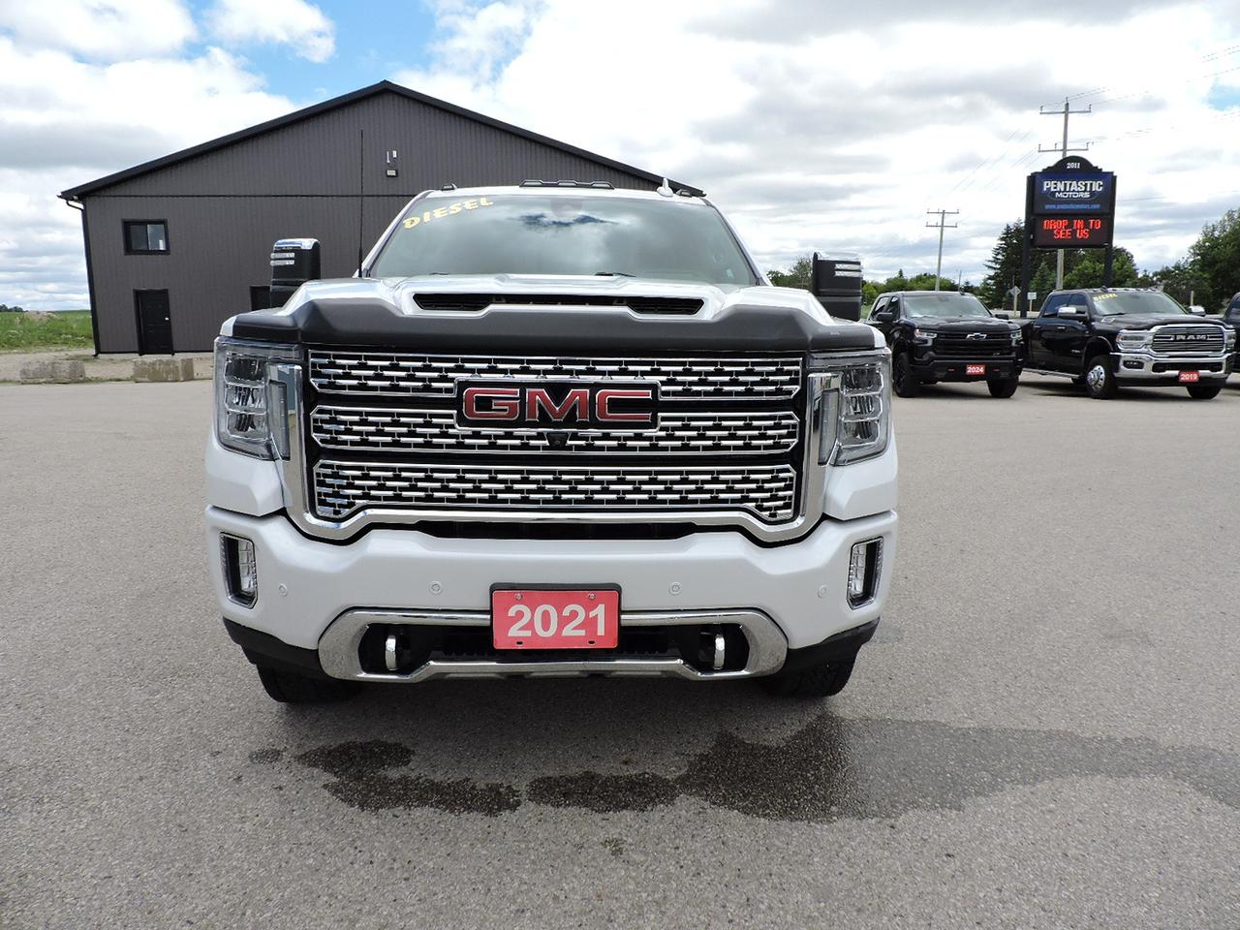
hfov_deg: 71.6
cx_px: 620
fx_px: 860
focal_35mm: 24
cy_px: 465
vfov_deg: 56.8
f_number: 3
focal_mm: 4.3
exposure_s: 1/1000
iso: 100
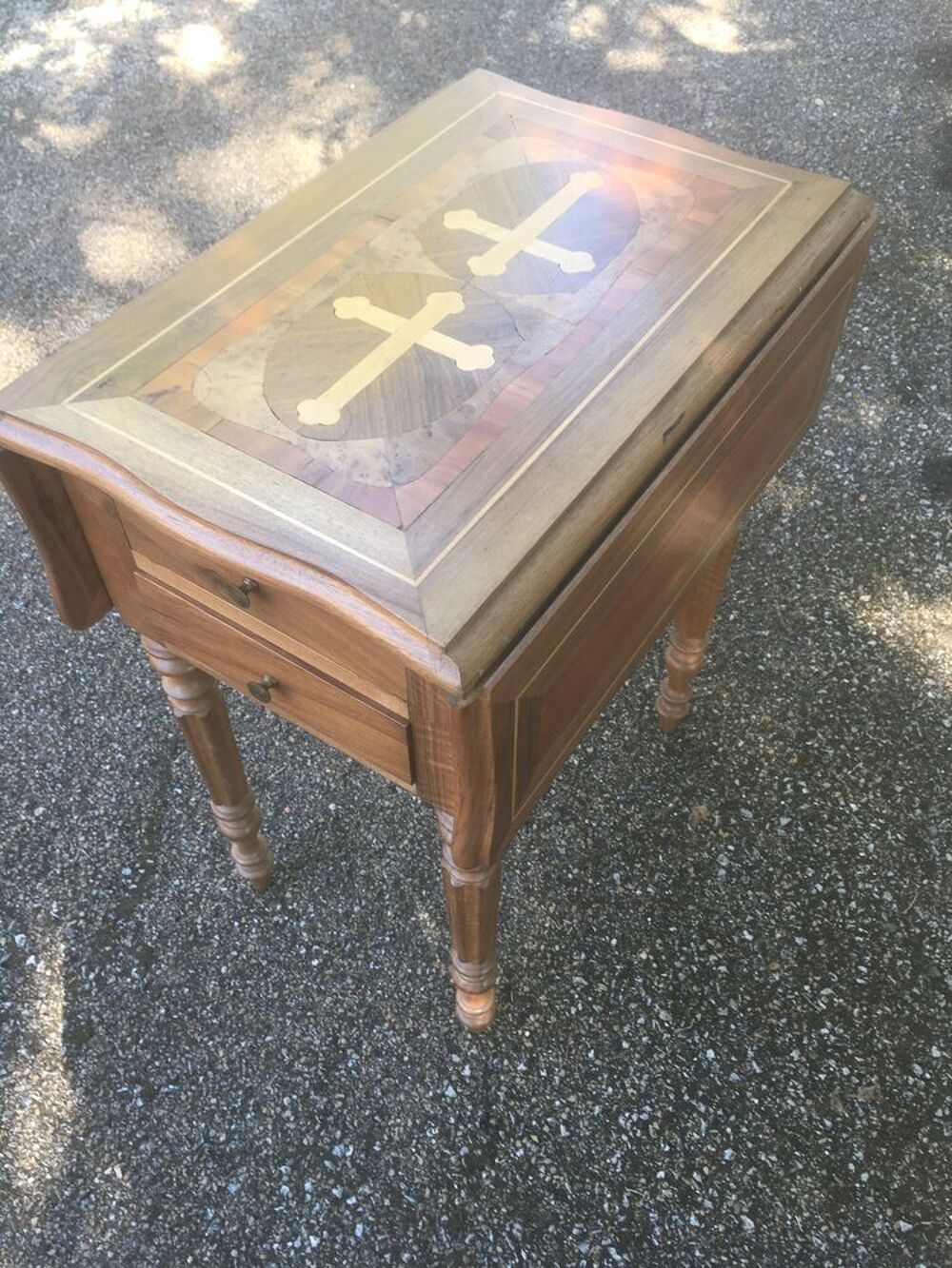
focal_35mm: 29
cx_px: 476
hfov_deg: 48.2
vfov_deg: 61.7
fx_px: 1063
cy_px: 634
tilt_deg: -52.7
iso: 25
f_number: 2.2
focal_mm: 4.15
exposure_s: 1/50
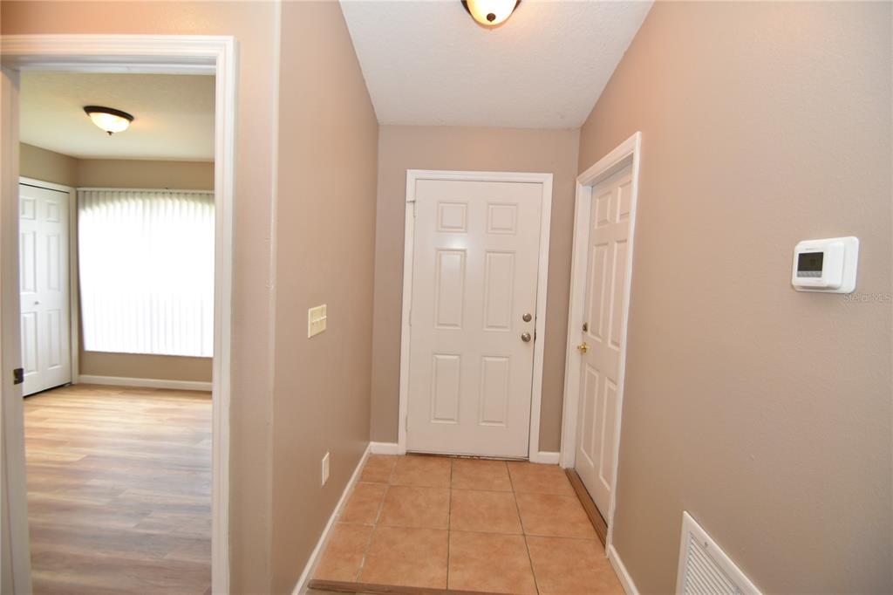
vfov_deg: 77.3
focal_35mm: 15
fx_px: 372
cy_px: 298
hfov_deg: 100.4
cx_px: 446
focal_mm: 10
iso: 360
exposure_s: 1/60
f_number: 4
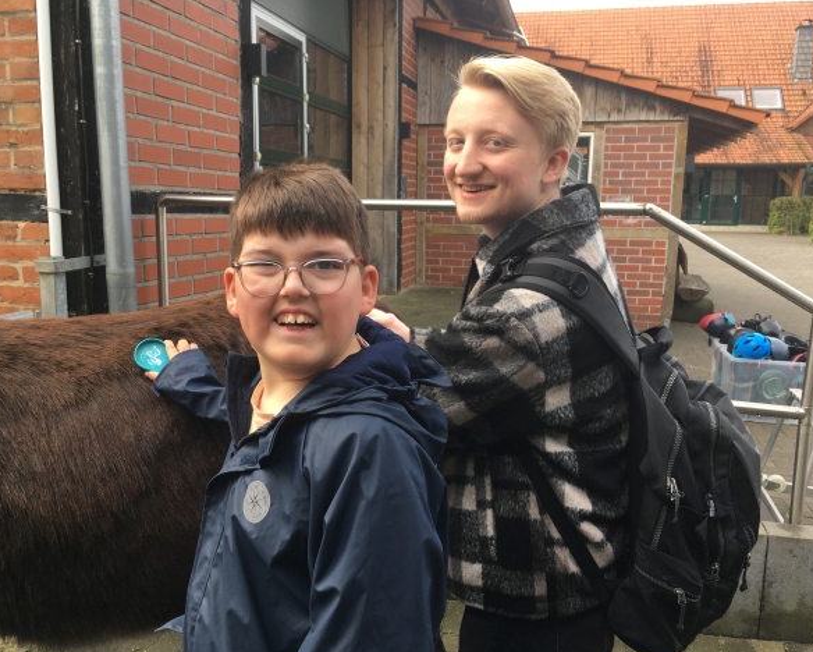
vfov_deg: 47.2
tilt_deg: -11.5
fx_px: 746
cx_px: 395
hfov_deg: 57.1
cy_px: 332
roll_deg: -0.9
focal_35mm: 31
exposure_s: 1/163
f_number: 2.2
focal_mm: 4.15
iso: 25
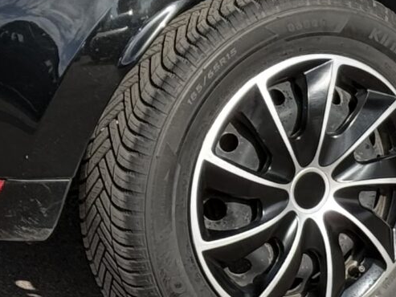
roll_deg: +0.2
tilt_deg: -9.0
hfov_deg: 7.8
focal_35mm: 249
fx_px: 2849
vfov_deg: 5.9
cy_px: -114
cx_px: 562
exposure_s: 1/1678
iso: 100
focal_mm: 6.76
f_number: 1.78
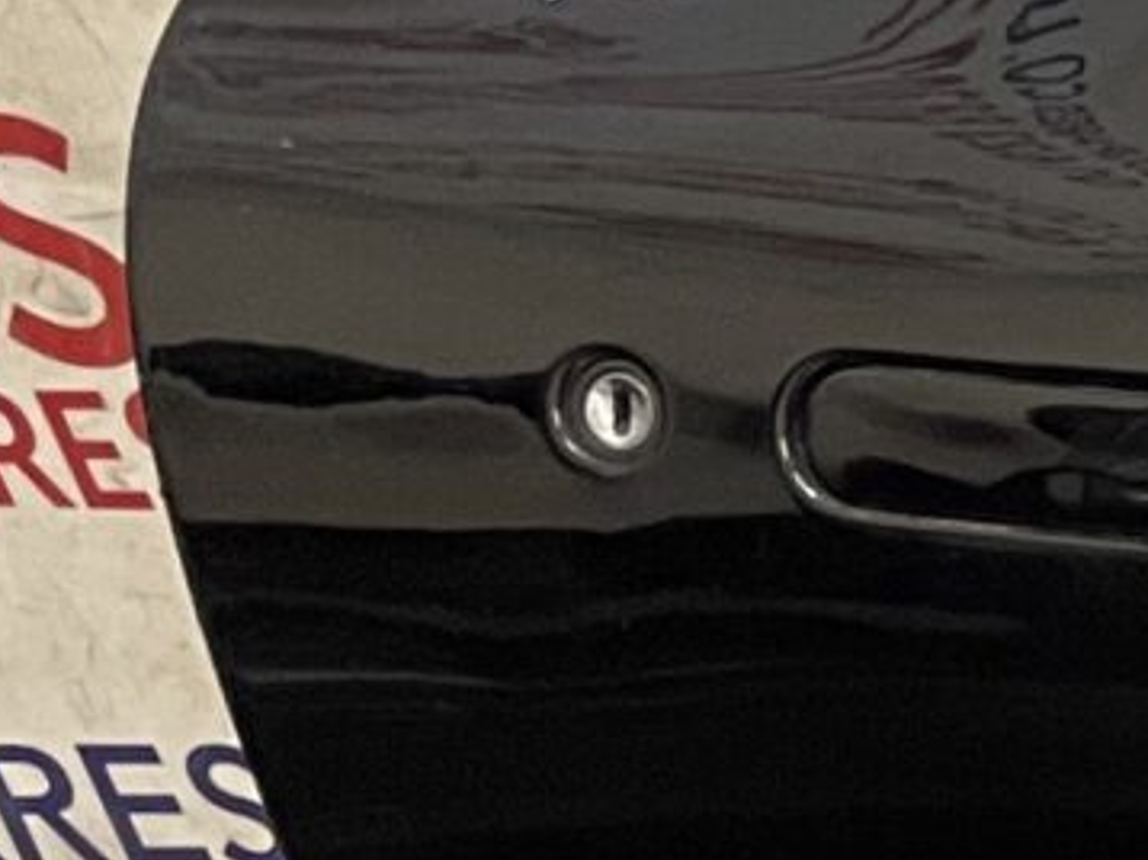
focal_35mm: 186
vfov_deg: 7.9
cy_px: 1149
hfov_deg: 8.4
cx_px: 3752
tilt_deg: -35.5
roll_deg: -0.5
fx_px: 6164
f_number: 1.6
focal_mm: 4.2
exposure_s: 1/50
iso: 125
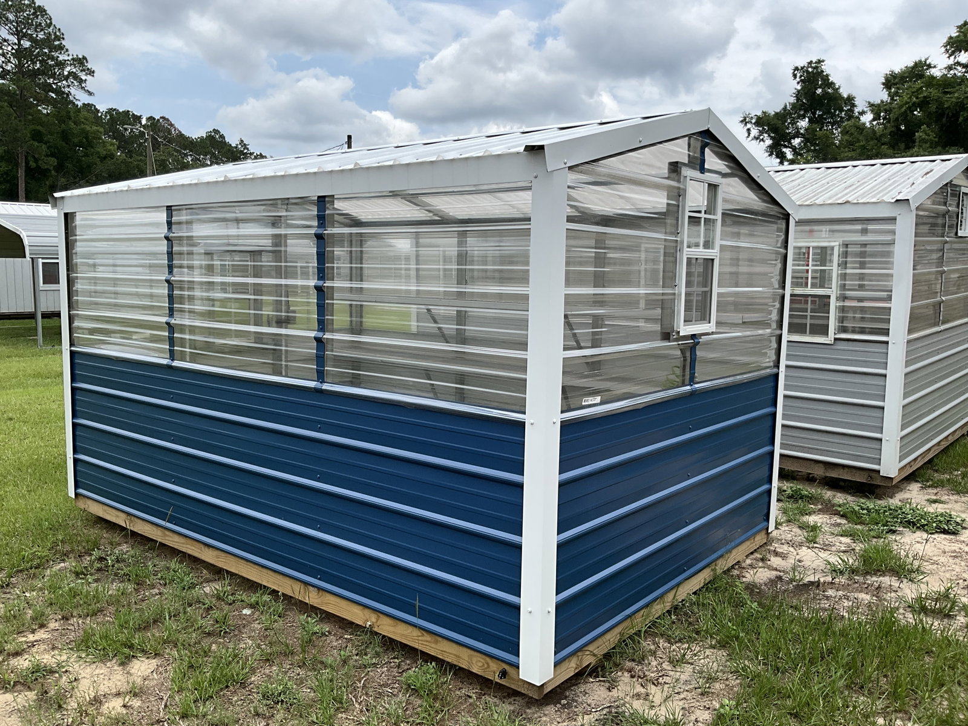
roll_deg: -0.5
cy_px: 363
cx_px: 484
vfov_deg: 48.2
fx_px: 811
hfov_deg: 61.7
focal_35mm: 29
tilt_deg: -7.3
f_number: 1.8
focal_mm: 3
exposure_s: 1/1984
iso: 25
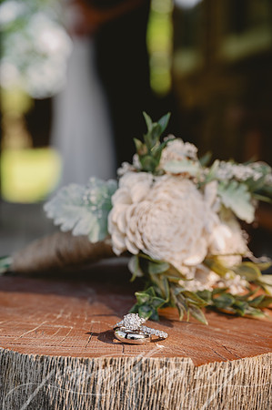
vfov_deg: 29.7
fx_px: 772
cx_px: 136
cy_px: 205
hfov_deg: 20.0
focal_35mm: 68
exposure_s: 1/200
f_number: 4.5
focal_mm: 68
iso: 160
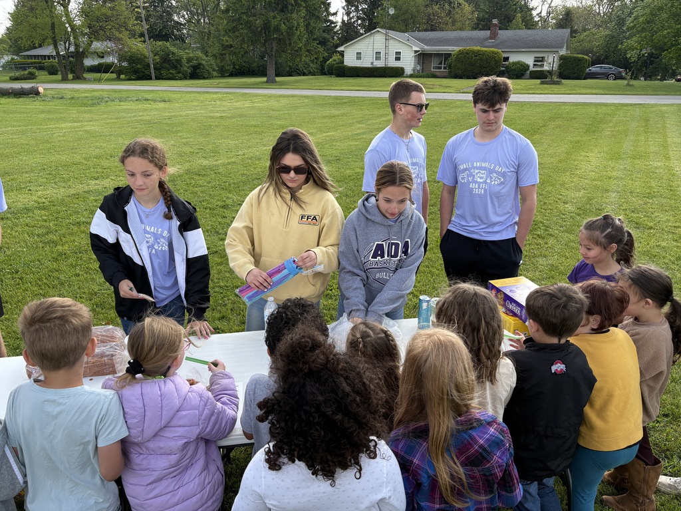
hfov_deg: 67.3
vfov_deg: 53.1
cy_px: 256
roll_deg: -0.9
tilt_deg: -20.2
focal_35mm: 26
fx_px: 511
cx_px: 340
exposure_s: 1/673
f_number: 1.6
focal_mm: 5.96
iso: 50
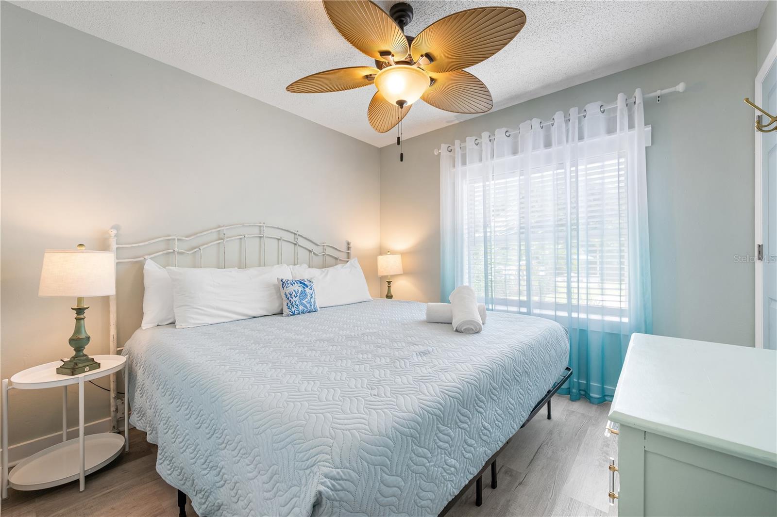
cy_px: 258
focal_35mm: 15
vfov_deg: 77.3
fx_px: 324
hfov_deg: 100.4
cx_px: 388
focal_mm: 15
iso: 400
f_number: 8
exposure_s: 1/20
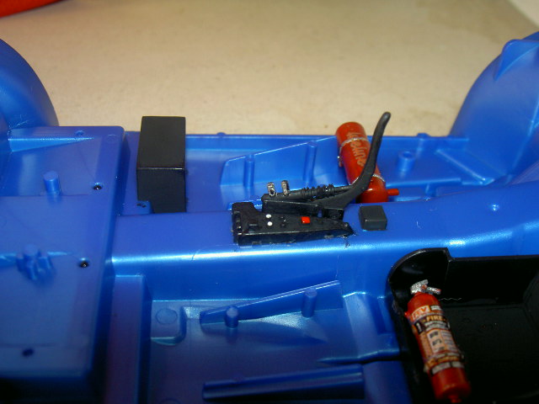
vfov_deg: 36.8
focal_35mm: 39
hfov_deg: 47.9
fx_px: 607
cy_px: 202
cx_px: 270
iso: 100
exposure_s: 1/60
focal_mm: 8
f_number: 4.7
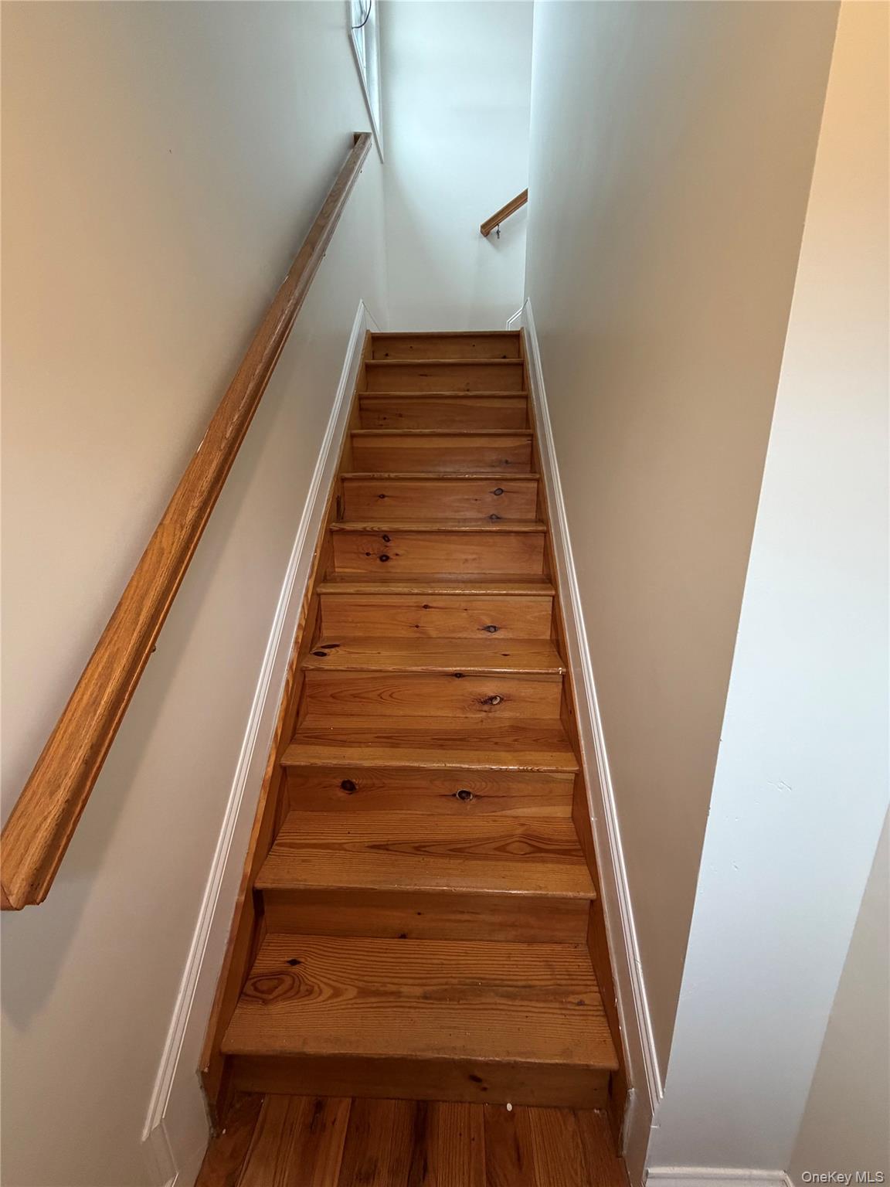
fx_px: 480
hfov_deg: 85.7
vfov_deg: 102.1
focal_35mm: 14
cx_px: 445
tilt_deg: -15.3
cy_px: 594
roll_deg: -0.7
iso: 320
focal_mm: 2.22
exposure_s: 1/120
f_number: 2.2
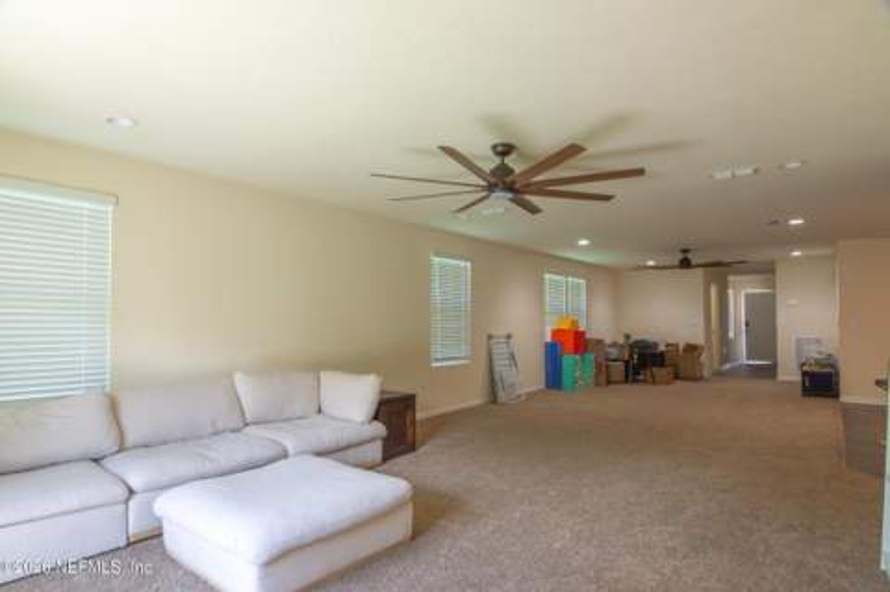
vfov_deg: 64.0
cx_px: 445
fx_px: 473
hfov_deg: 86.5
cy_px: 296
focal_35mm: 19
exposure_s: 1/60
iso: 1250
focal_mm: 12
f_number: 8
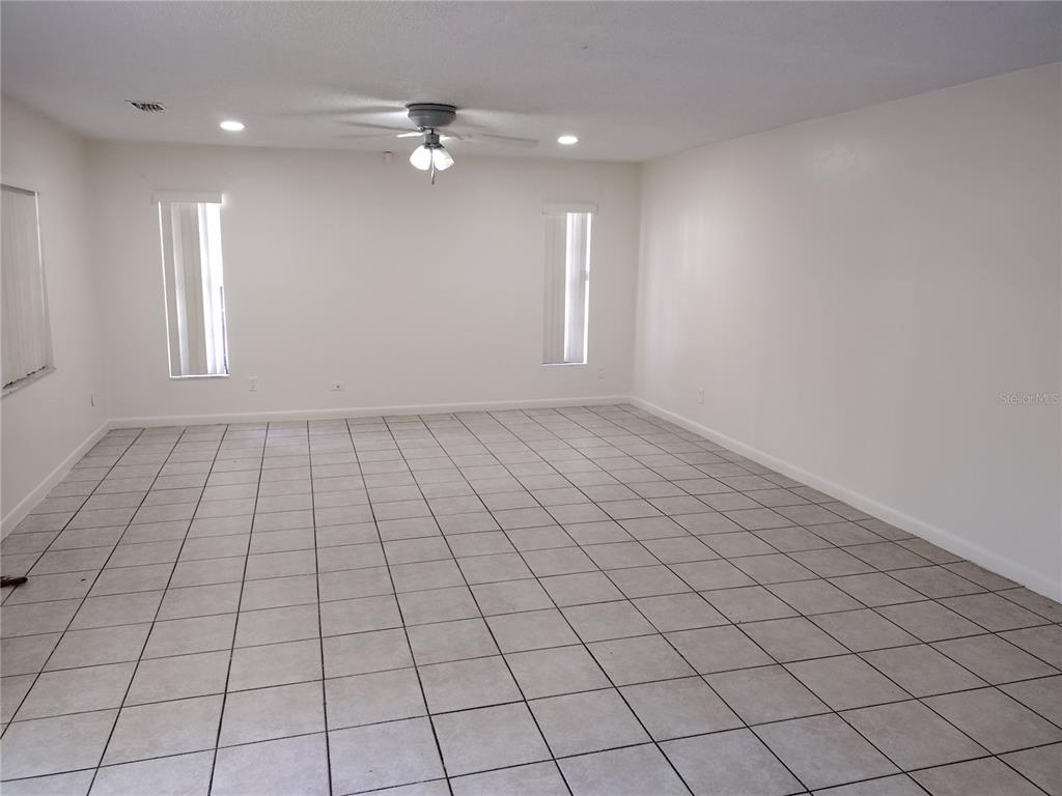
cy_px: 398
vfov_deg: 51.4
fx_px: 828
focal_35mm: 27
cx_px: 531
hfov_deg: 65.3
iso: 309
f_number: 1.7
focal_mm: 4.71
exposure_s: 1/40
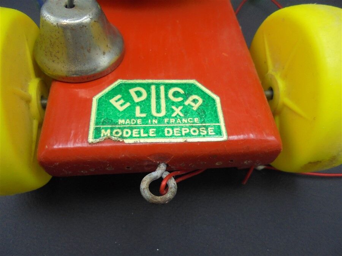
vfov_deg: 53.1
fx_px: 257
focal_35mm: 26
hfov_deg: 67.3
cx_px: 171
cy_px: 128
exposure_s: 1/30
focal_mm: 4.6
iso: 200
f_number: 3.5
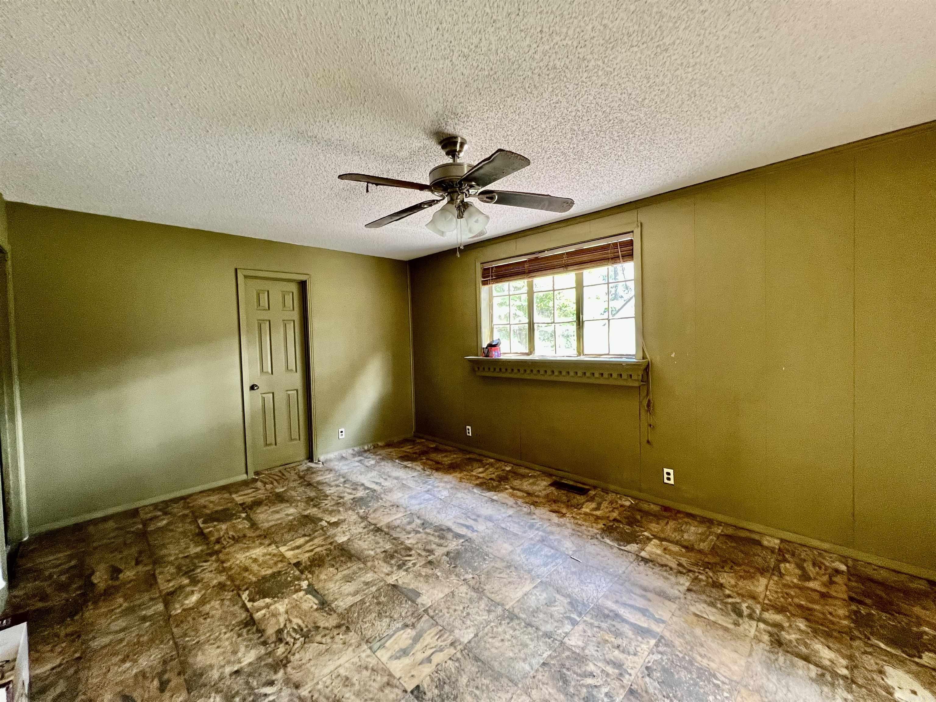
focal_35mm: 13
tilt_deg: -2.1
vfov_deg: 89.9
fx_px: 352
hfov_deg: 106.2
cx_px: 468
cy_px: 351
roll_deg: +1.6
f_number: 1.8
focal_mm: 1.57
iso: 250
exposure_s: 1/67
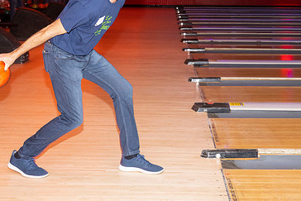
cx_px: 163
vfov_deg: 20.2
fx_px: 560
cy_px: 57
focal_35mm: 67
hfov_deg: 30.1
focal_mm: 42
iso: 2000
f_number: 5.6
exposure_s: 1/100
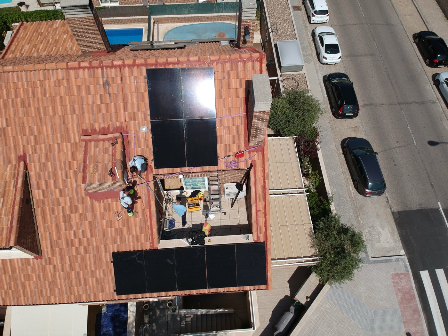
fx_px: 324
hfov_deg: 69.4
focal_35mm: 25
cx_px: 224
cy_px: 168
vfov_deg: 54.9
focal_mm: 4.49
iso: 100
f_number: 2.6
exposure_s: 1/2500
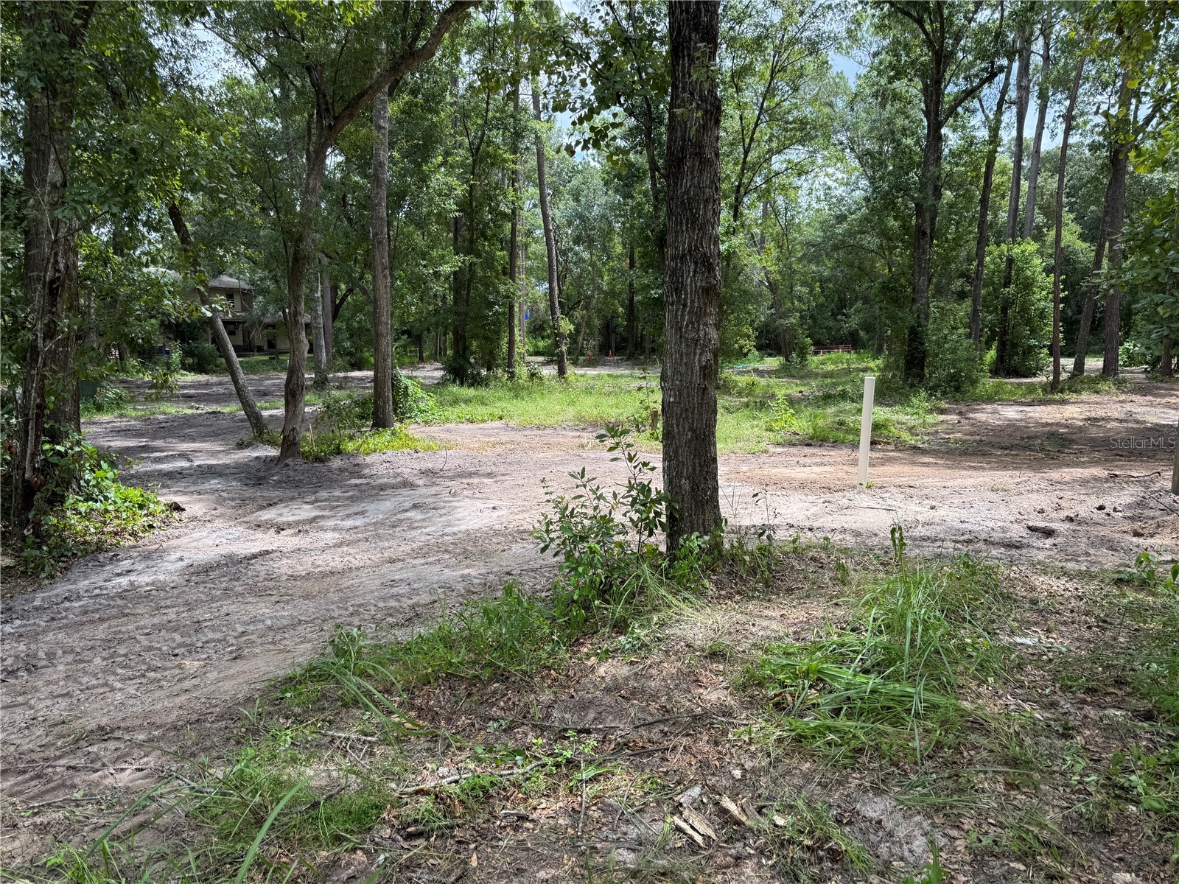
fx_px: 817
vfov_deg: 56.8
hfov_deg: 71.6
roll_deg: -0.7
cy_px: 442
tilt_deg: -7.9
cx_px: 590
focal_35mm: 24
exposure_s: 1/995
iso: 80
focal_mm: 6.76
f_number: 1.78
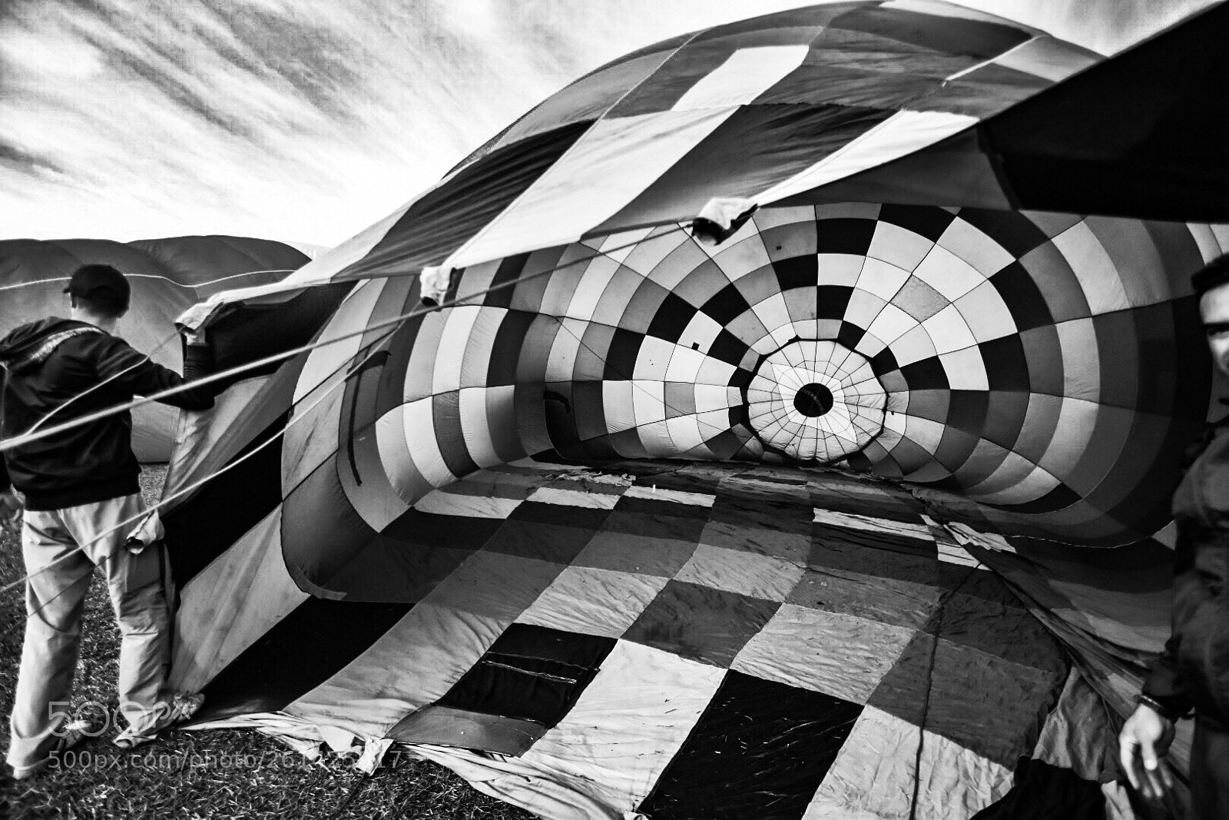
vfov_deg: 77.3
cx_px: 614
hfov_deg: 100.4
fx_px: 512
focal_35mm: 15
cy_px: 410
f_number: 3.5
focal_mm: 10
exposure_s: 1/1000
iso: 800
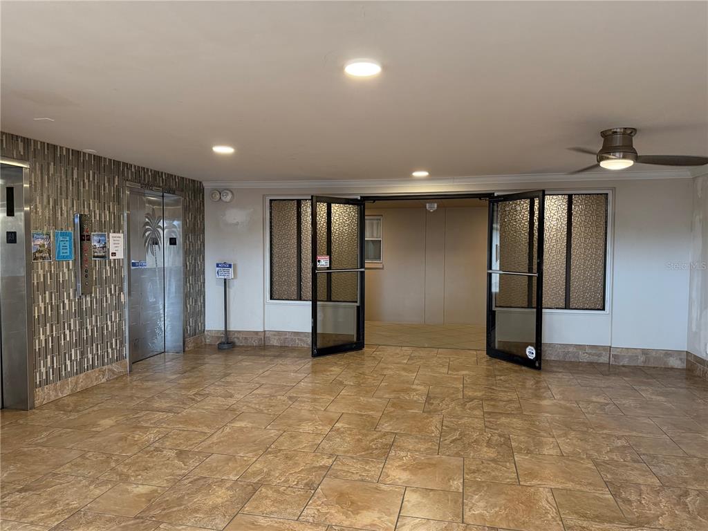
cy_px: 266
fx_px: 491
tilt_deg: -2.7
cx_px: 354
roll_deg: -0.2
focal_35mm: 24
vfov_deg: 56.8
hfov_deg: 71.6
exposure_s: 1/120
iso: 320
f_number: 1.78
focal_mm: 6.76
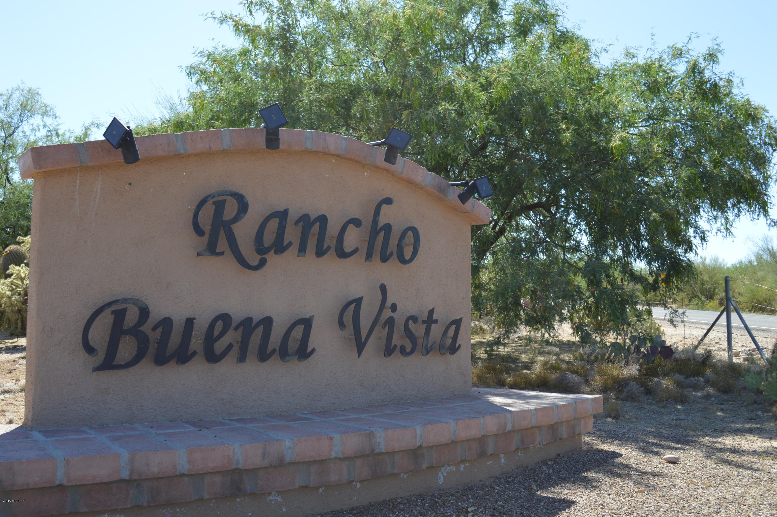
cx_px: 388
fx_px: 776
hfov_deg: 53.2
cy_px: 258
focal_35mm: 36
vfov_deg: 36.8
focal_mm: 24
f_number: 6.3
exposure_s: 1/160
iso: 100
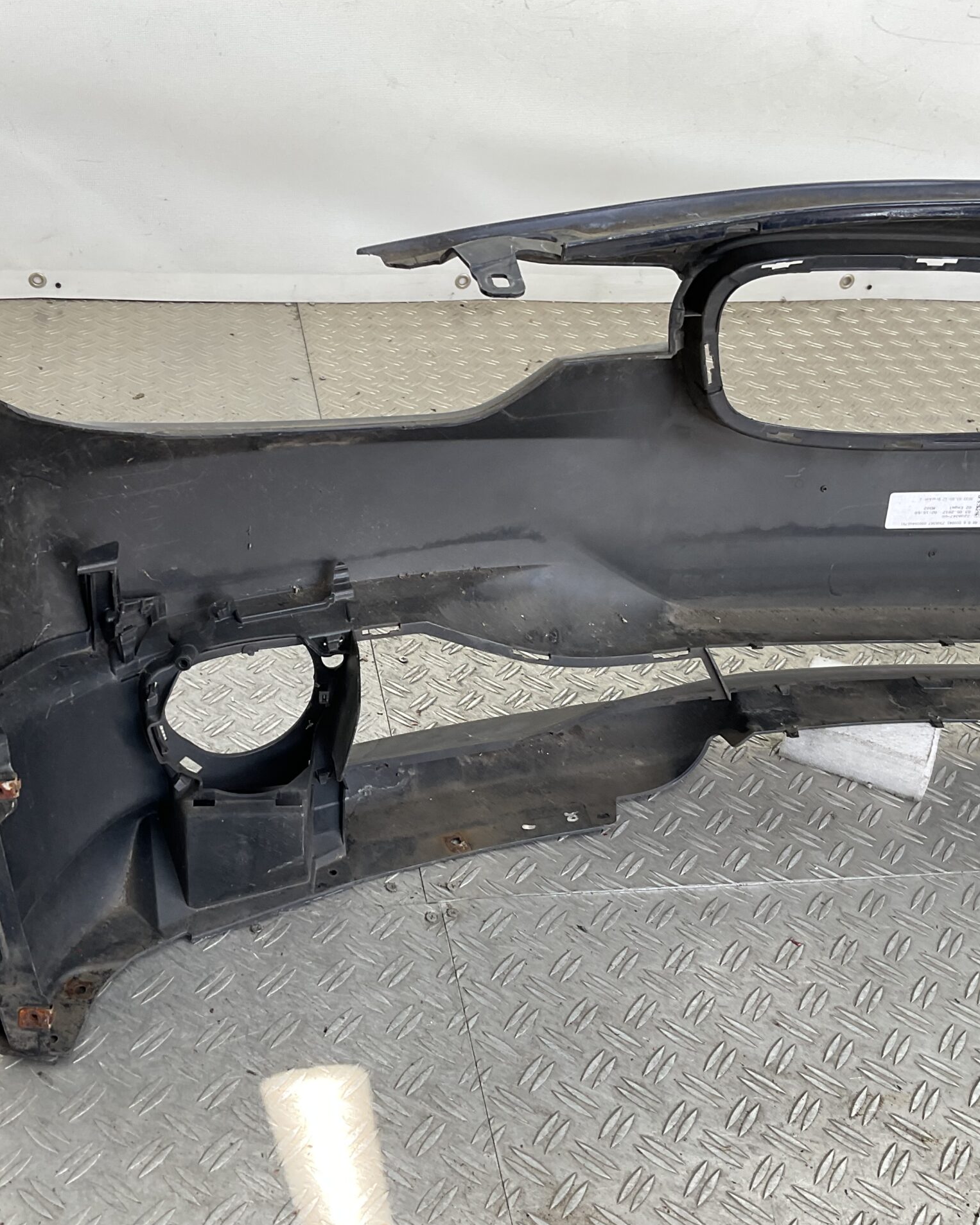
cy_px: 612
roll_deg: -8.5
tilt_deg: -32.7
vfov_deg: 47.9
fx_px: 1377
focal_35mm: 38
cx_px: 410
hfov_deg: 39.1
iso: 25
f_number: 1.8
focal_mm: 3
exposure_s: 1/120
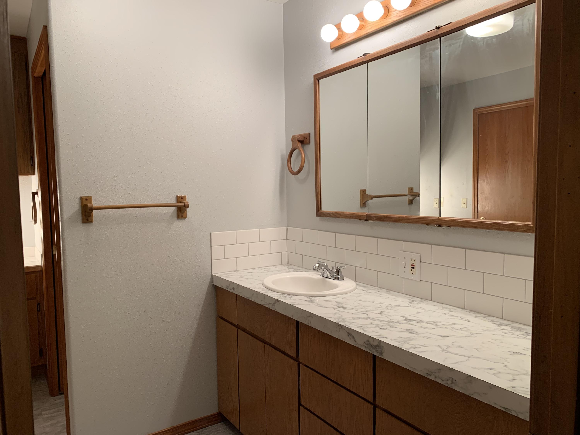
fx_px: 436
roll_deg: +0.7
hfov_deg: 67.3
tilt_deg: -4.8
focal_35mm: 26
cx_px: 290
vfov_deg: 53.1
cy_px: 218
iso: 64
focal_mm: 4.25
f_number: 1.8
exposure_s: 1/60
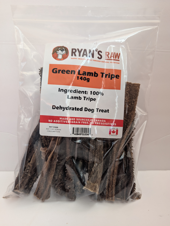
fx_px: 157
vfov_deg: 71.5
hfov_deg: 56.9
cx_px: 85
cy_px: 113
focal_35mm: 24
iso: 94
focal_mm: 6.9
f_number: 1.68
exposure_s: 1/23.8
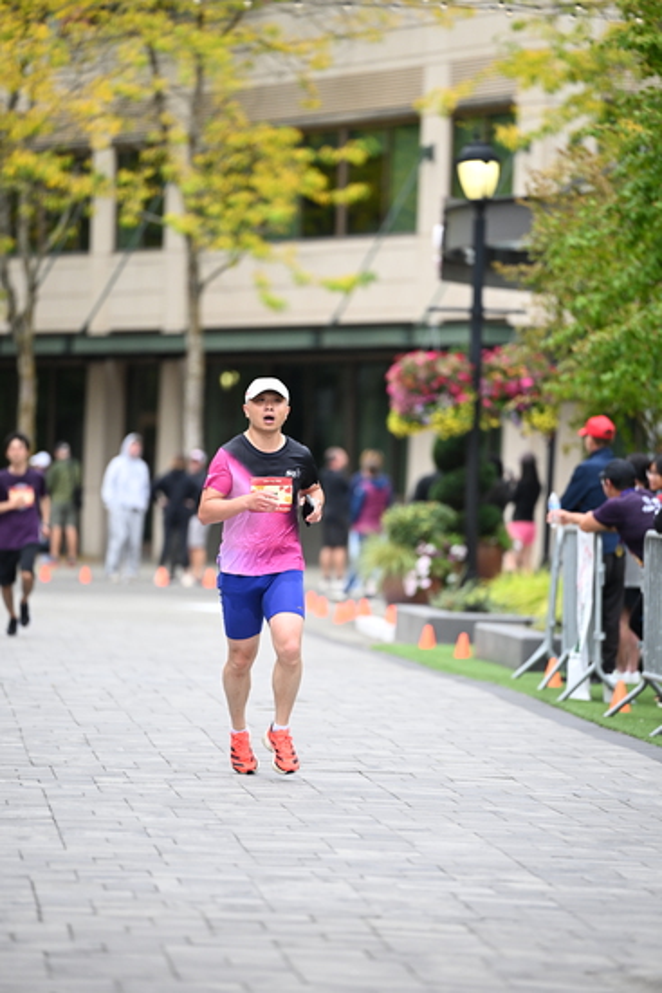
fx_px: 5513
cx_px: 331
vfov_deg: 10.3
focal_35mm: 200
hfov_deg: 6.9
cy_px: 496
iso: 1000
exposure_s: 1/2000
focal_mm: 200
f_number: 2.8
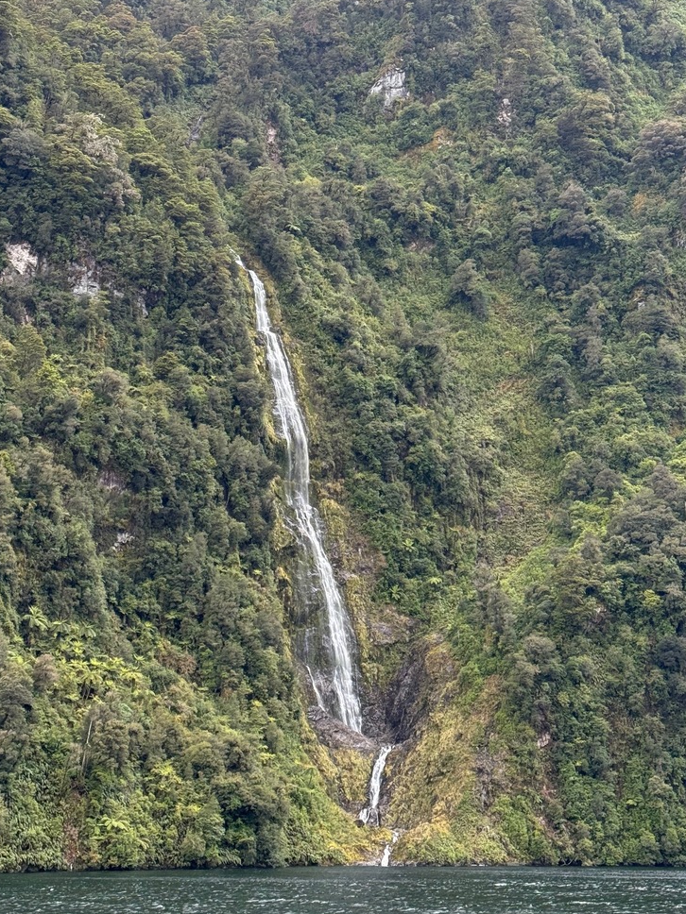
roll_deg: +1.0
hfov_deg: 22.2
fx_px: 1744
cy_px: 373
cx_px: 297
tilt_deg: +15.6
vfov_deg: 29.3
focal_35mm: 66
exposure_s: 1/558
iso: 64
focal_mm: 6.76
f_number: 1.78
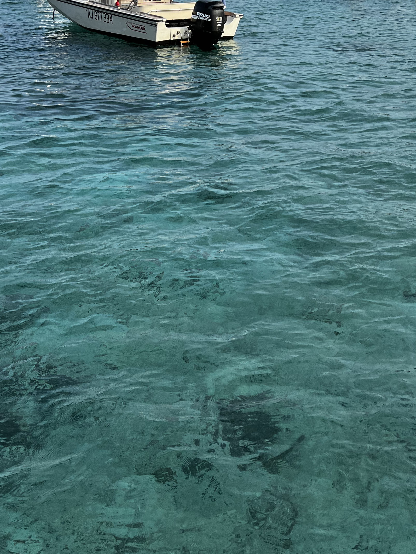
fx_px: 785
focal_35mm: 49
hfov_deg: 29.6
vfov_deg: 38.8
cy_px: 233
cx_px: 155
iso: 50
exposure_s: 1/2299
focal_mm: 5.7
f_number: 1.5
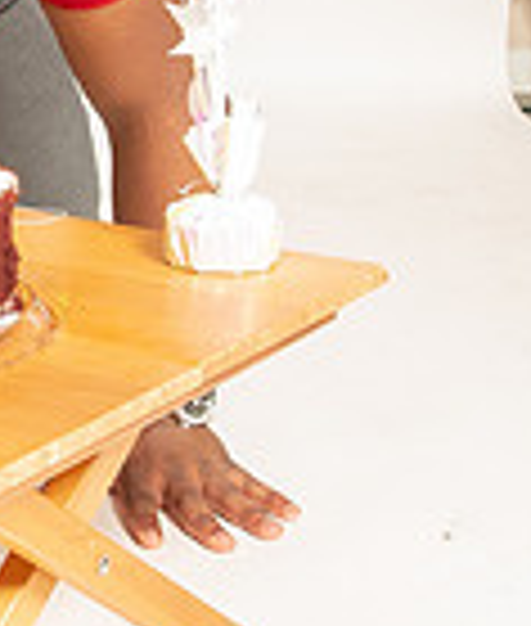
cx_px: -186
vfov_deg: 17.0
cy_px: -63
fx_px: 2029
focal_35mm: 107
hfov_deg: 14.2
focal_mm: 24
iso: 2500
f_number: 10
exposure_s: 1/125
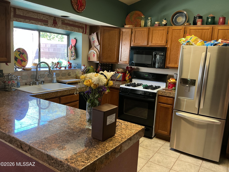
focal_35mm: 29
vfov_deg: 48.2
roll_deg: -3.0
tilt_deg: -9.8
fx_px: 192
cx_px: 114
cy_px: 86
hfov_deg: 61.7
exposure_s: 1/60
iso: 125
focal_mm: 3
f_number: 1.8
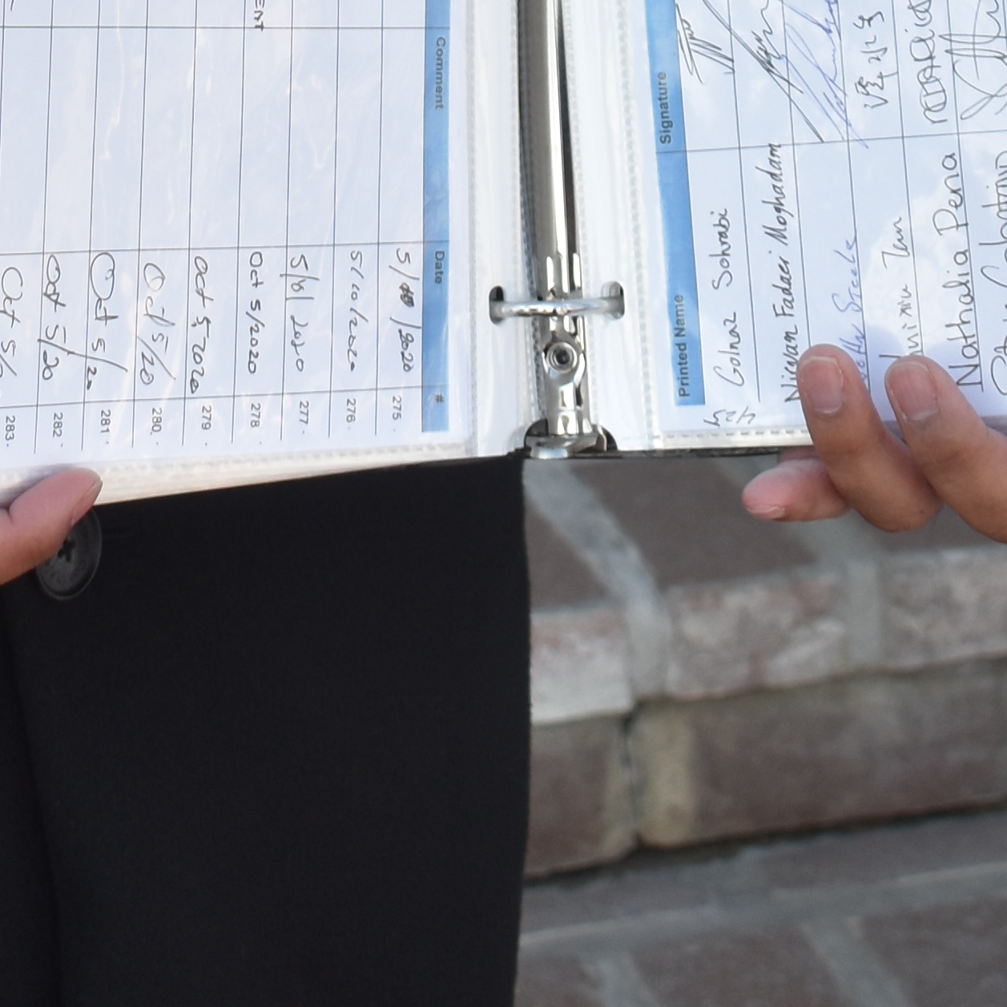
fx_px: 4805
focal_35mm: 146
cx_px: 263
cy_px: -794
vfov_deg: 11.2
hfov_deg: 11.9
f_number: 5.6
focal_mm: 24
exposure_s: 1/250
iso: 320
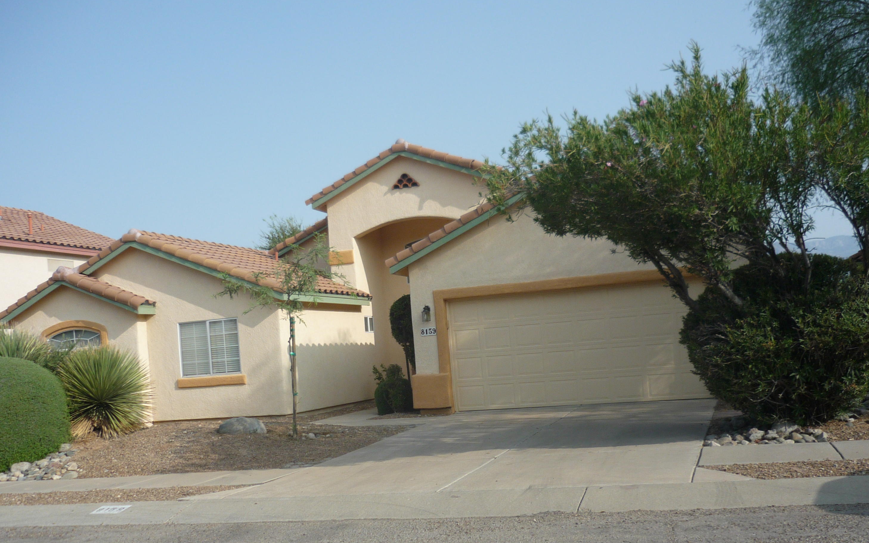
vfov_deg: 35.2
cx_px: 428
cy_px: 322
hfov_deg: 54.0
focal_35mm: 36
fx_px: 853
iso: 100
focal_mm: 5.5
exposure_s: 1/160
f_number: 8
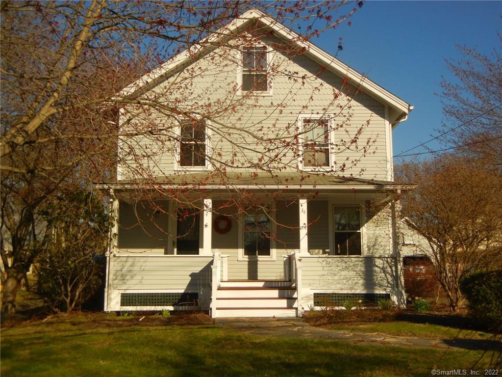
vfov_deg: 36.8
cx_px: 251
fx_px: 566
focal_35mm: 39
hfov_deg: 47.9
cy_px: 188
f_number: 7.4
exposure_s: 1/560
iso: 160
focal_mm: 7.1
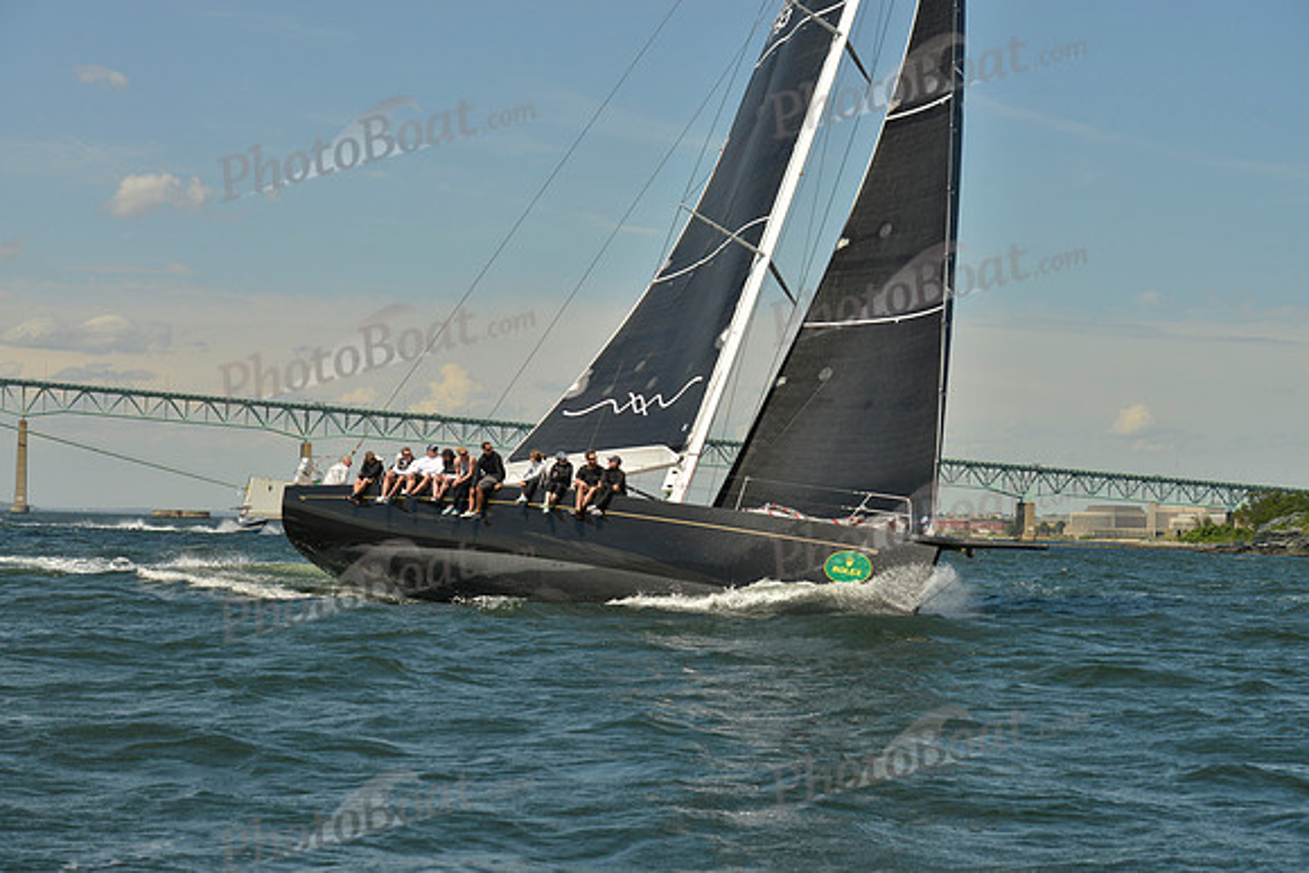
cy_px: 436
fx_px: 3710
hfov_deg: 20.0
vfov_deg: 13.4
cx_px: 654
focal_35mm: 102
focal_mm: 102
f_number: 9
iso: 280
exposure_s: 1/1600
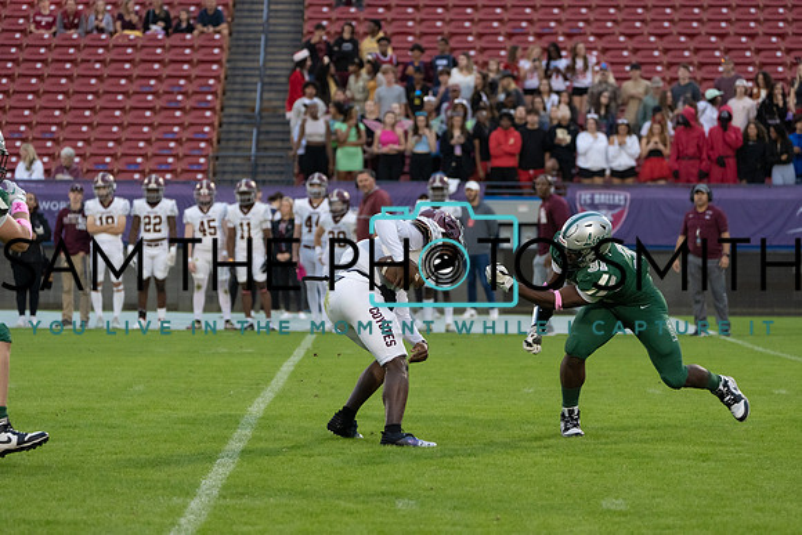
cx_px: 401
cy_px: 268
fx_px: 4412
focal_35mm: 198
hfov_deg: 10.4
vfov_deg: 6.9
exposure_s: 1/1250
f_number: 5.6
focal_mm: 198
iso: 4000
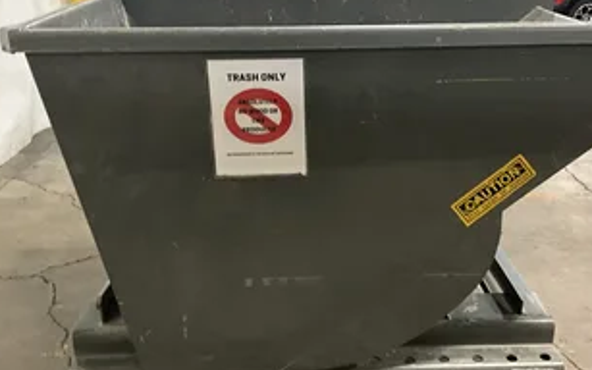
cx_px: 326
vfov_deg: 32.0
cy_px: 185
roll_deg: +3.6
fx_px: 645
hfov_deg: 49.2
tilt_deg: -21.2
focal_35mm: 40
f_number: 1.8
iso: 500
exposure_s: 1/30
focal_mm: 3
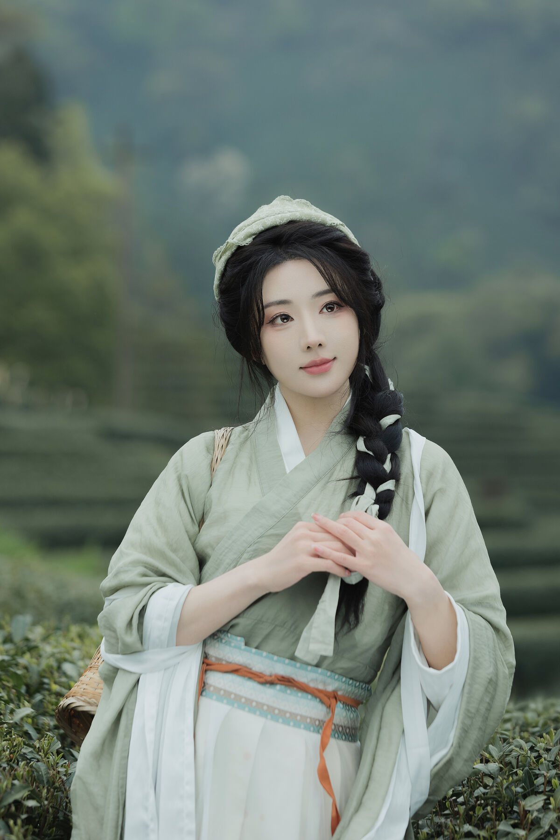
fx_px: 2800
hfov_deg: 11.4
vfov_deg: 17.1
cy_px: 420
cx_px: 280
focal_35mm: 120
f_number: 4
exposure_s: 1/800
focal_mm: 120
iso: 320
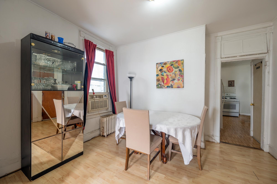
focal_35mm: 14
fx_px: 108
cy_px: 92
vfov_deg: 81.1
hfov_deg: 104.3
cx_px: 138
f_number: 8
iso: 100
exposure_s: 1/2
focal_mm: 14
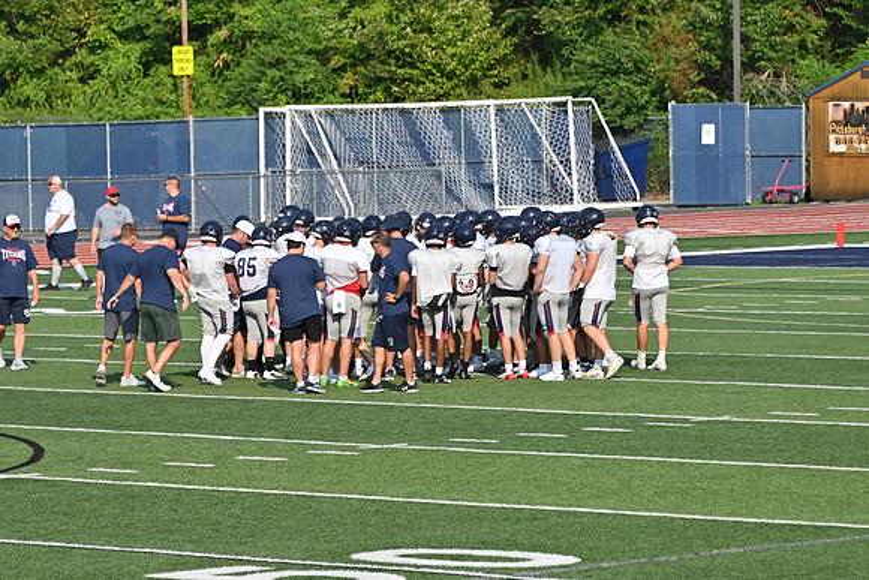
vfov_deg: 5.7
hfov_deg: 8.6
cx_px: 434
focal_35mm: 240
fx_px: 5794
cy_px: 290
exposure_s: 1/800
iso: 100
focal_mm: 160
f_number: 5.6
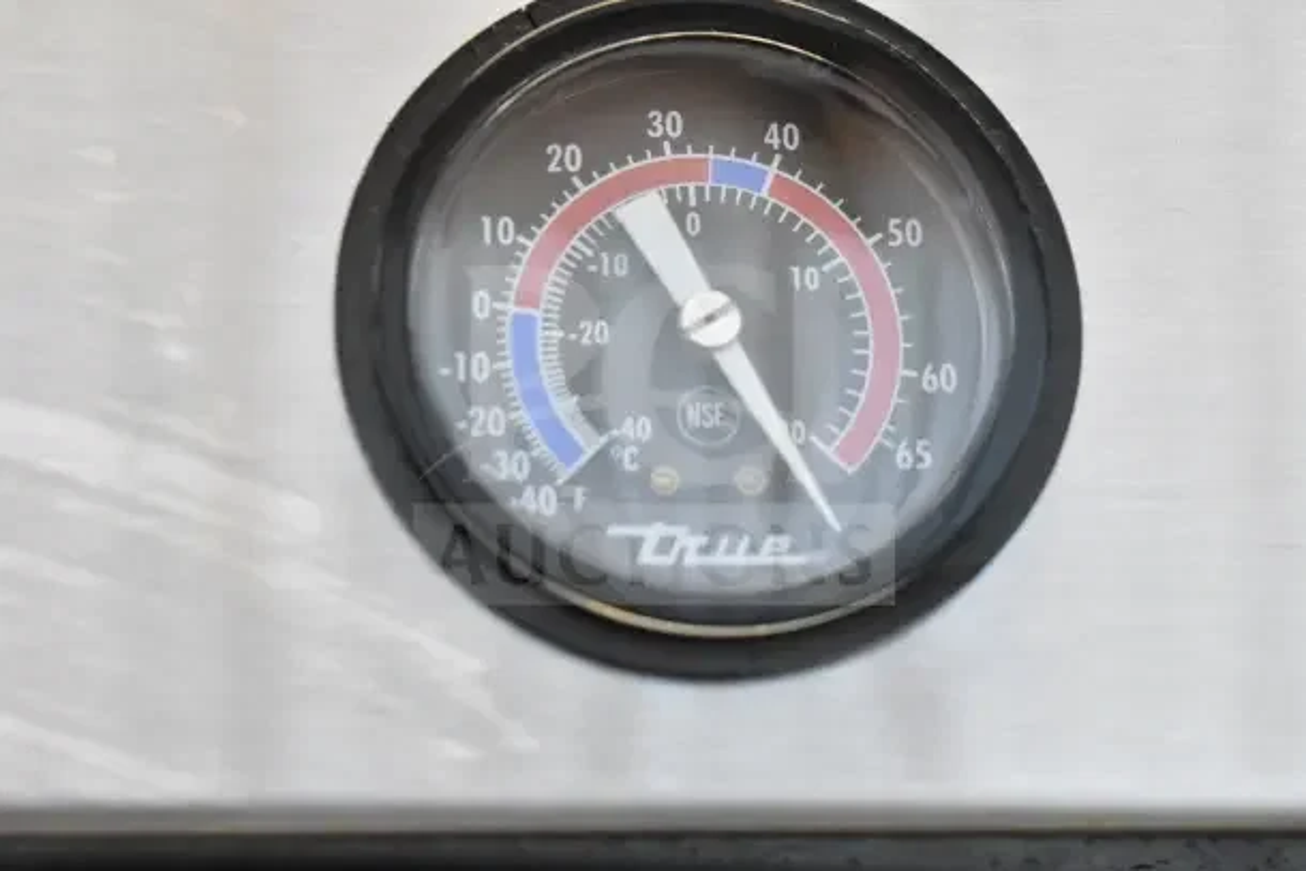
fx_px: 2993
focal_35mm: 82
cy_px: 436
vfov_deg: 16.6
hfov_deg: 24.6
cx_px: 653
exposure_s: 1/160
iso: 6400
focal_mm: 55
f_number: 6.3
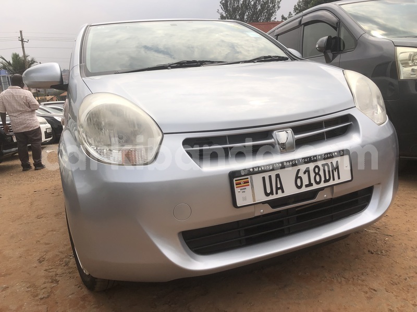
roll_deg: +2.8
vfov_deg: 49.7
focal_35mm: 28
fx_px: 337
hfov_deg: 63.4
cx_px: 208
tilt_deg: -15.2
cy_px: 156
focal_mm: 3.99
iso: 20
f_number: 1.8
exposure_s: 1/2183
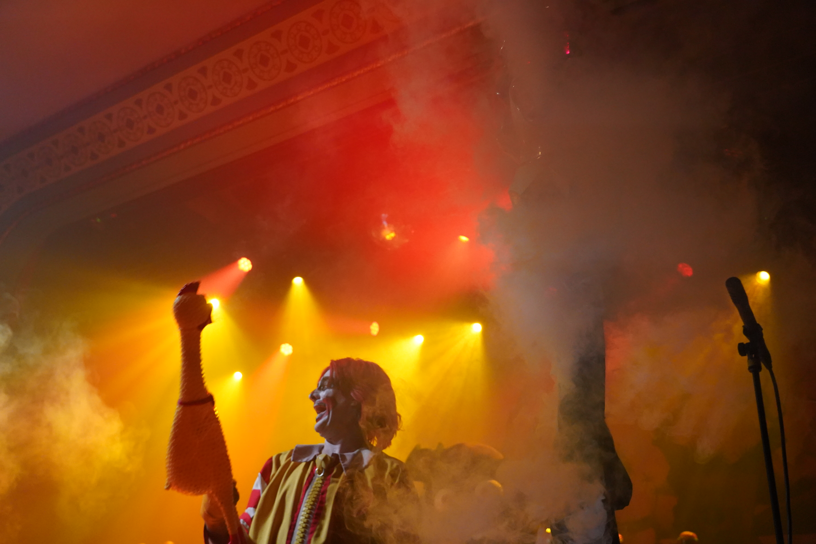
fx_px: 748
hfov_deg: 57.2
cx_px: 408
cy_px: 272
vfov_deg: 40.0
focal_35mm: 33
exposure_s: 1/160
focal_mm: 33
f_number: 4
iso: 8000
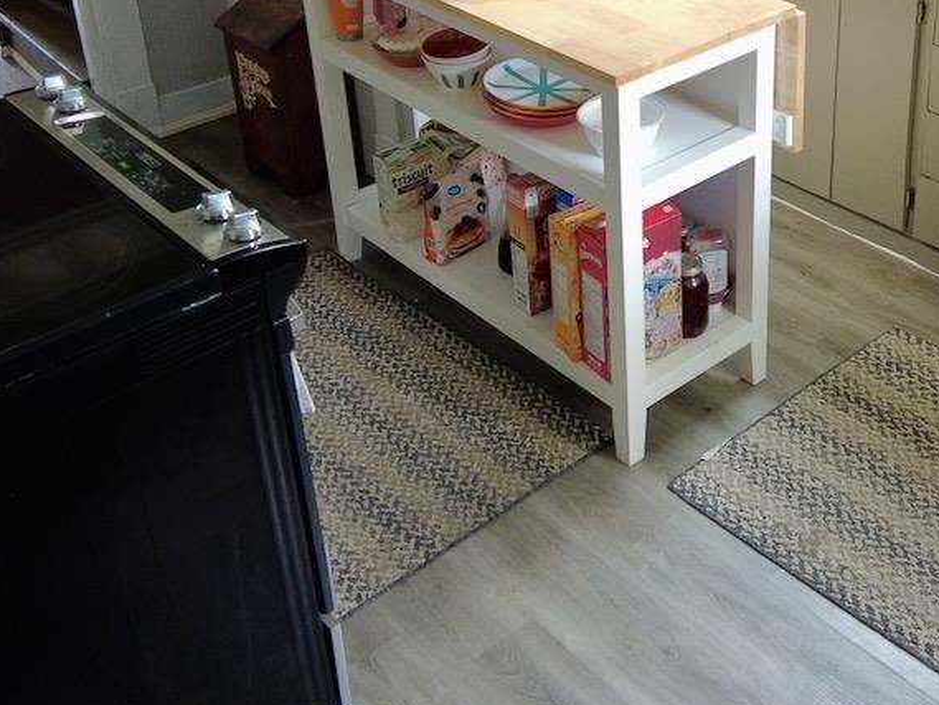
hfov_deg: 41.1
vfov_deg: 31.0
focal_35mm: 45
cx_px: 682
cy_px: 92
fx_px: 1221
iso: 200
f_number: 1.8
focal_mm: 4.4
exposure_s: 1/13
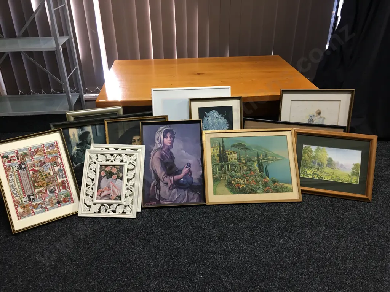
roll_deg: -0.3
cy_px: 146
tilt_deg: -26.6
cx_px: 195
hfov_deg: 61.7
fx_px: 327
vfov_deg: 48.2
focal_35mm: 29
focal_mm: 4.15
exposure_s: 1/17
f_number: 2.2
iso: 64
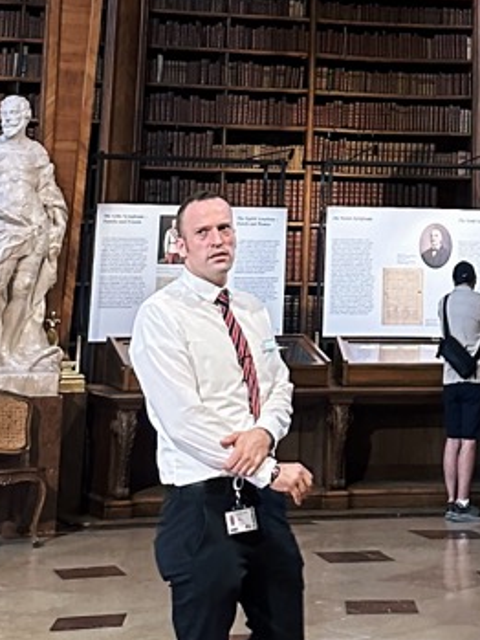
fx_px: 1626
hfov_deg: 16.5
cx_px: 456
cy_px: -94
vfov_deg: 21.0
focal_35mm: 88
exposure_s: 1/50
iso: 800
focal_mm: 6.86
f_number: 1.78
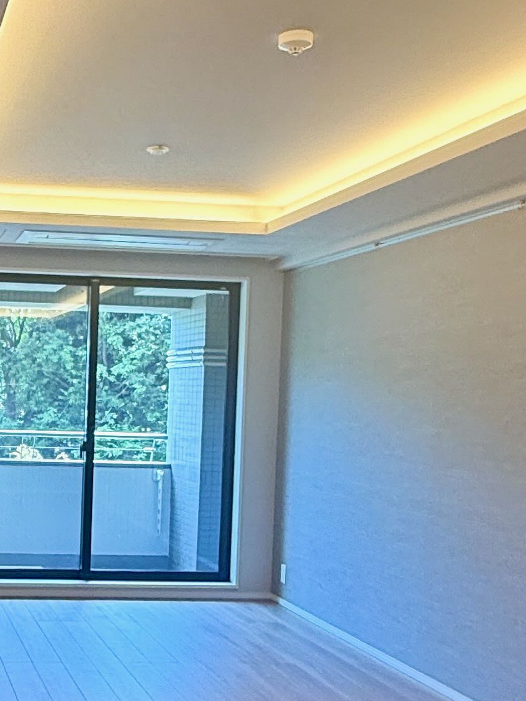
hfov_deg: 27.2
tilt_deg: -1.7
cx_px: -19
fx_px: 1013
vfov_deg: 37.9
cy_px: 440
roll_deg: -3.8
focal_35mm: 50
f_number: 2.2
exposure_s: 1/50
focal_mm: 2.22
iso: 160
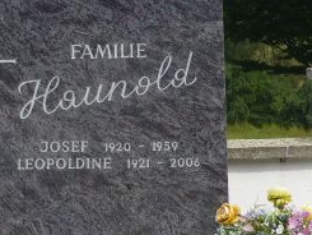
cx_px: 34
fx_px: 1001
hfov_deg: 17.5
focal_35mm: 111
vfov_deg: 13.4
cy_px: 115
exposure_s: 1/640
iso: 100
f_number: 3.7
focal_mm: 6.1
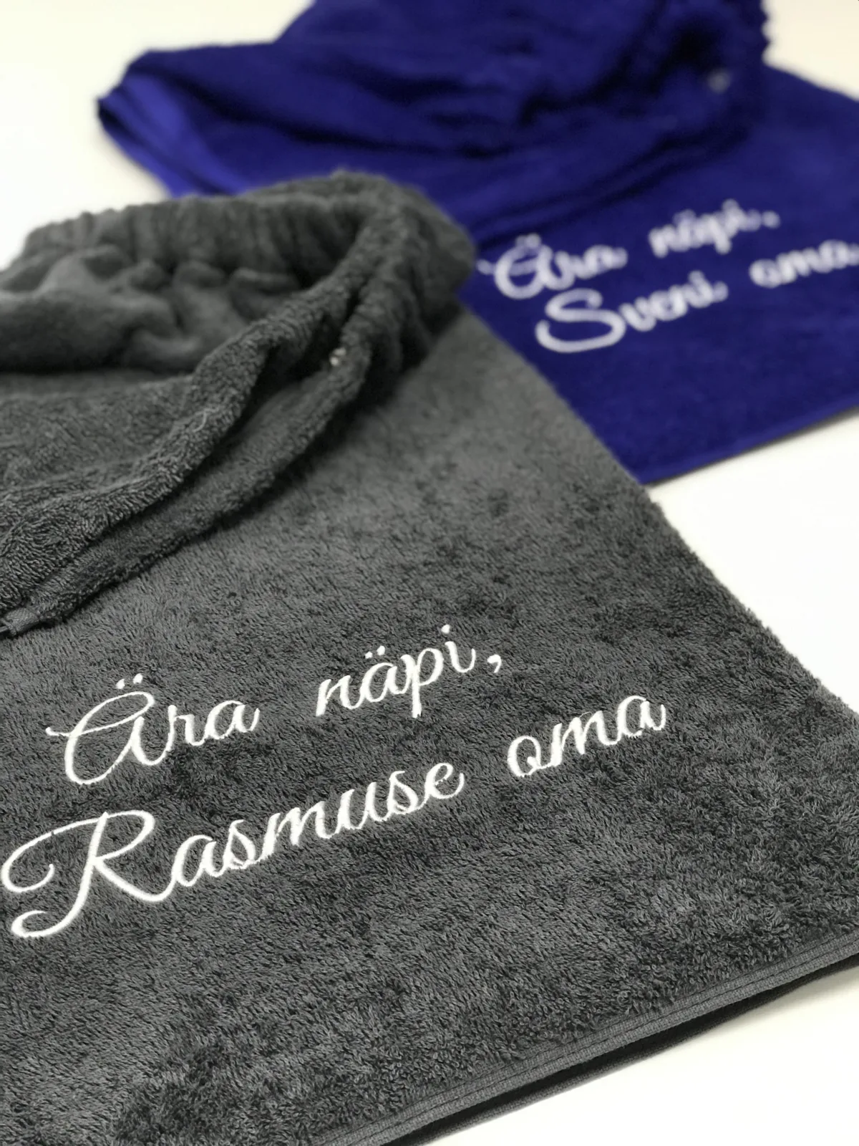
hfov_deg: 25.7
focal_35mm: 57
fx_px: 1886
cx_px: 430
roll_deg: -0.6
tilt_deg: -33.4
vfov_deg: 33.8
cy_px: 573
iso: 125
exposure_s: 1/50
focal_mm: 6.6
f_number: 2.8
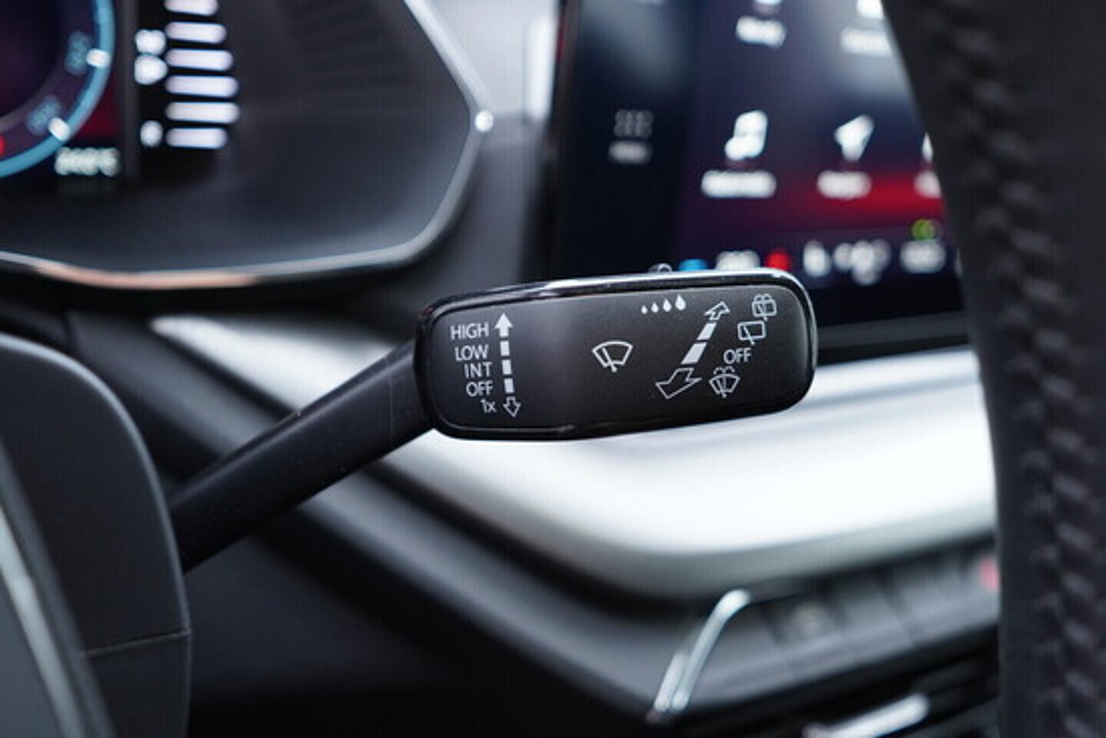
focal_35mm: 36
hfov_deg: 53.1
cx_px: 553
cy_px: 369
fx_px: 1106
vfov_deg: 36.9
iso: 400
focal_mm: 24
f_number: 2.8
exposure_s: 1/40
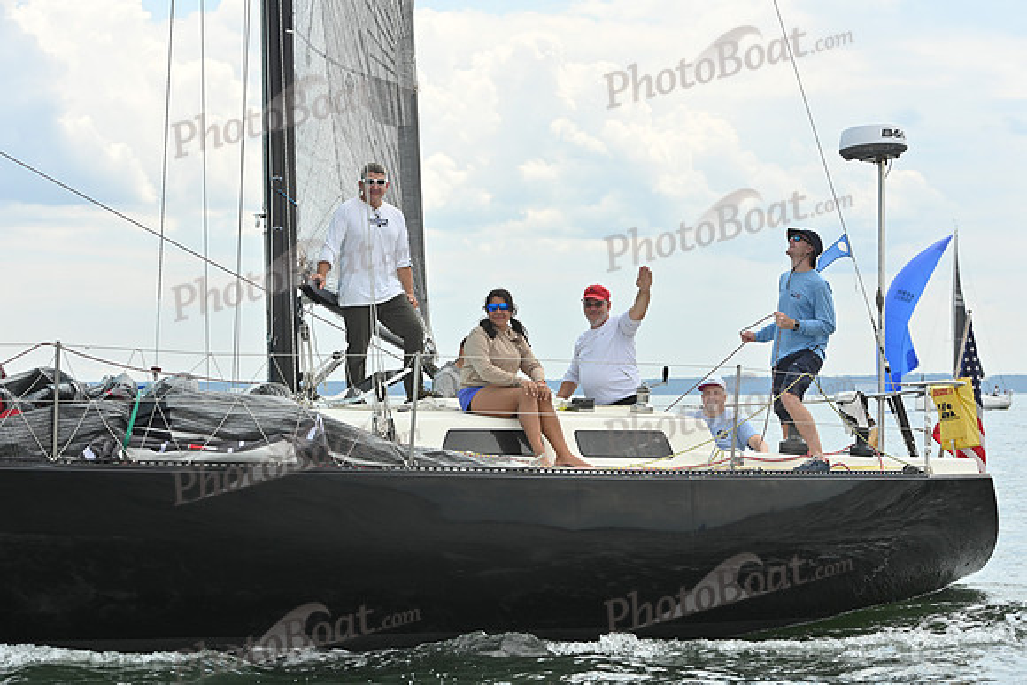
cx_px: 514
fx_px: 2625
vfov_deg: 14.9
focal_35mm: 92
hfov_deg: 22.1
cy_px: 342
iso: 320
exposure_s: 1/1250
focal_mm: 92
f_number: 6.3
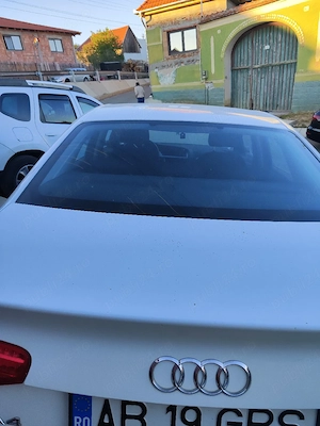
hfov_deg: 58.9
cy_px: 213
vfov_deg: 73.9
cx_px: 160
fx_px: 283
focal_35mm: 23
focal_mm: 5.4
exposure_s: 1/714
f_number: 1.8
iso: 50
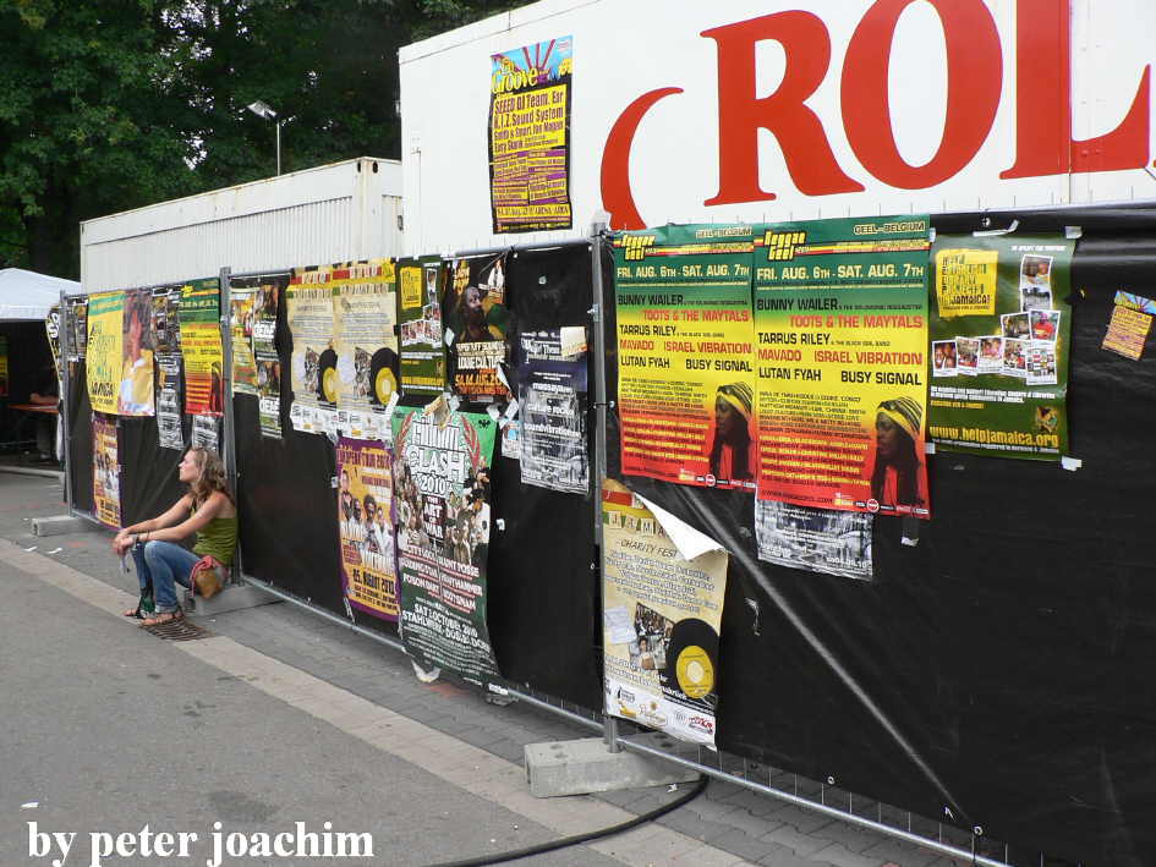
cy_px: 434
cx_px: 578
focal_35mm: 35
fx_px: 1169
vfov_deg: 40.7
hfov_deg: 52.6
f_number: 4
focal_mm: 6
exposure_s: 1/125
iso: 64
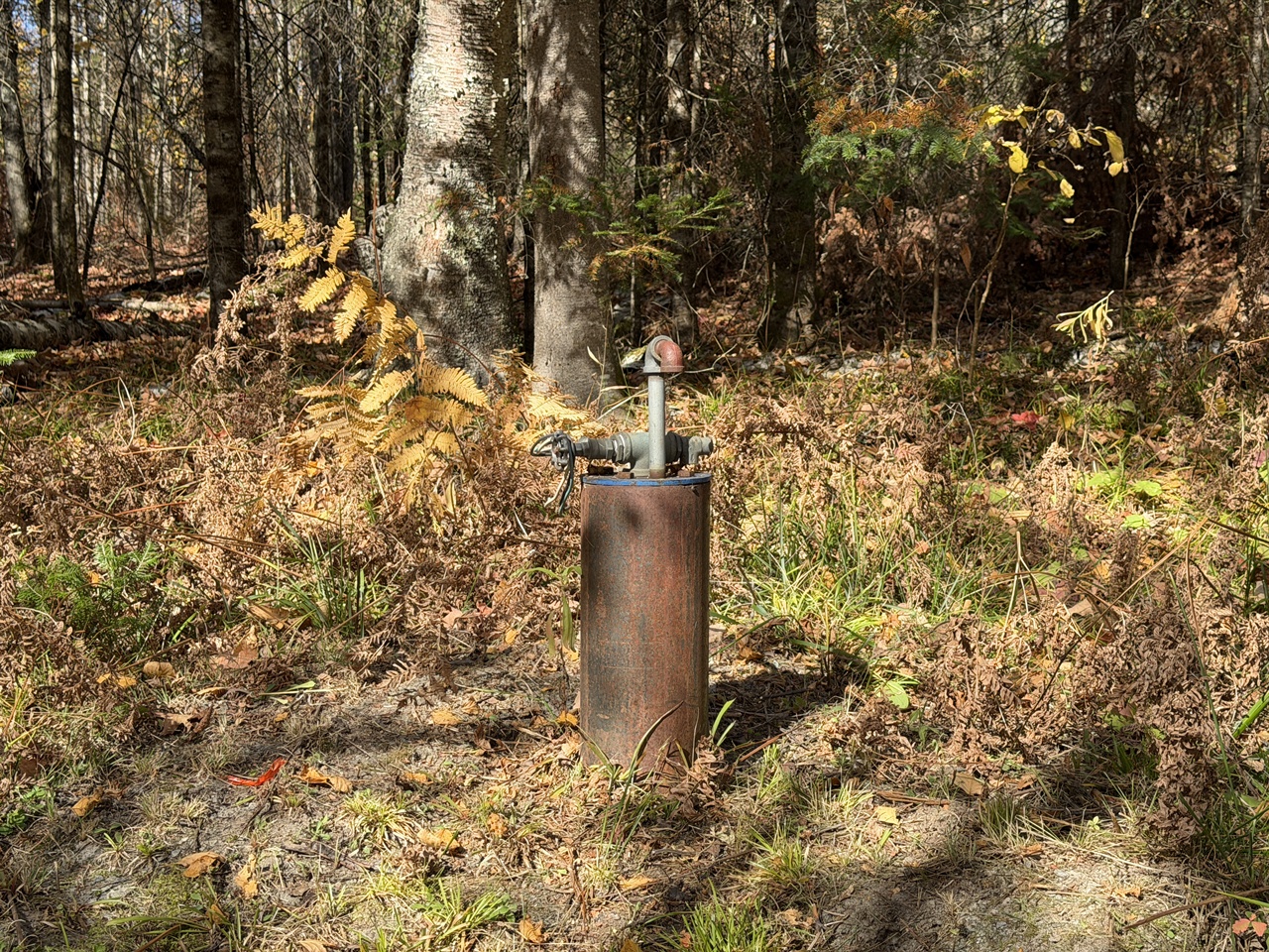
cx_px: 634
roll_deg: +0.1
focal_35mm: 48
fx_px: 1760
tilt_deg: -5.4
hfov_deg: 39.7
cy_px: 476
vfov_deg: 30.3
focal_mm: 6.76
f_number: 1.78
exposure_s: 1/928
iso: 64
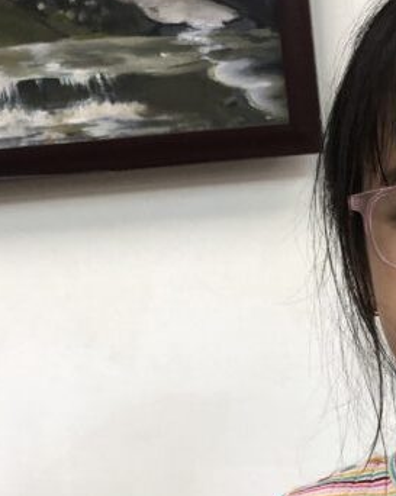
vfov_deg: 22.7
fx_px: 1174
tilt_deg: -12.6
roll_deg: +5.2
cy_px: 522
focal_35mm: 80
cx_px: 444
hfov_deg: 18.4
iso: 25
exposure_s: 1/30
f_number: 1.8
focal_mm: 3.99
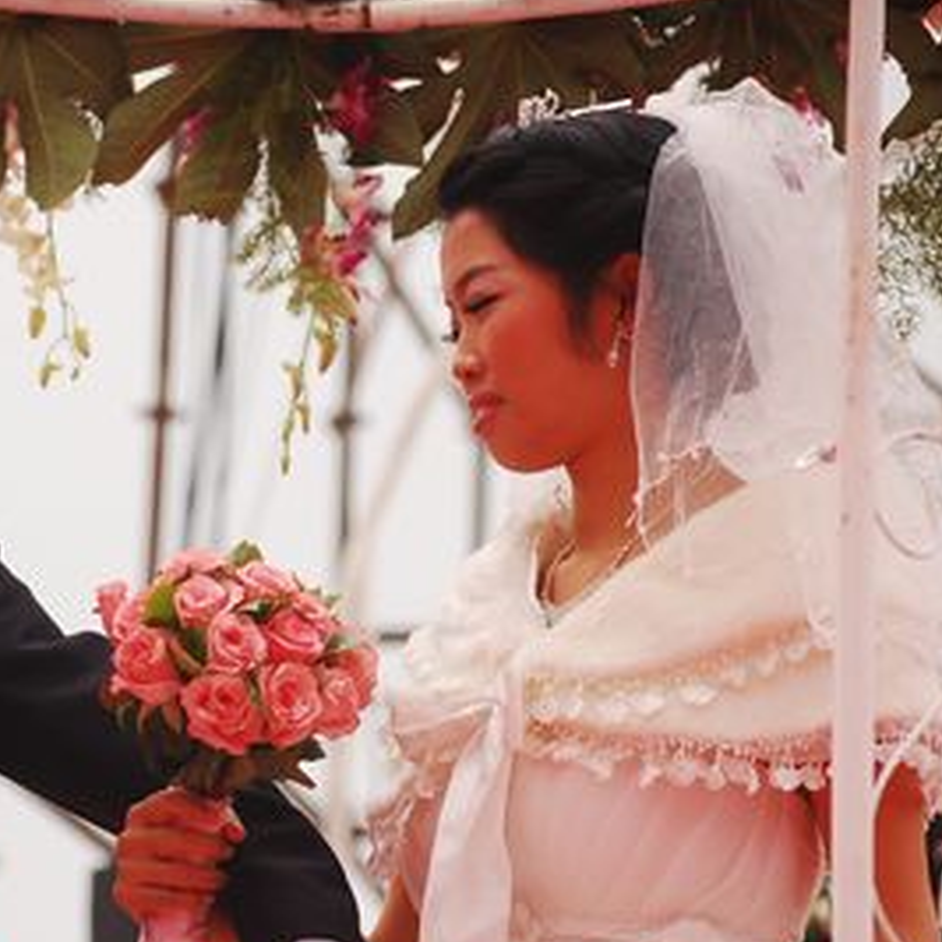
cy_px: 557
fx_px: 8066
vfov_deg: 6.7
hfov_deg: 6.7
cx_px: 166
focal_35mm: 262
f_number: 5.6
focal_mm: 110
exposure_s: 1/500
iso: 400
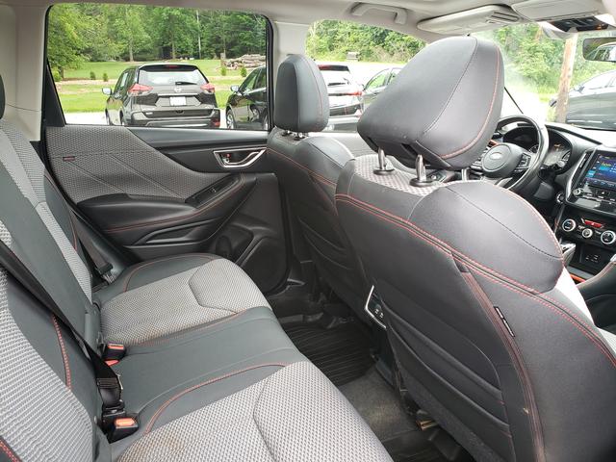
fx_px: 463
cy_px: 231
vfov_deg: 53.1
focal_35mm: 26
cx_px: 308
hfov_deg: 67.3
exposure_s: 1/50
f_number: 2.4
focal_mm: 4.3
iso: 125
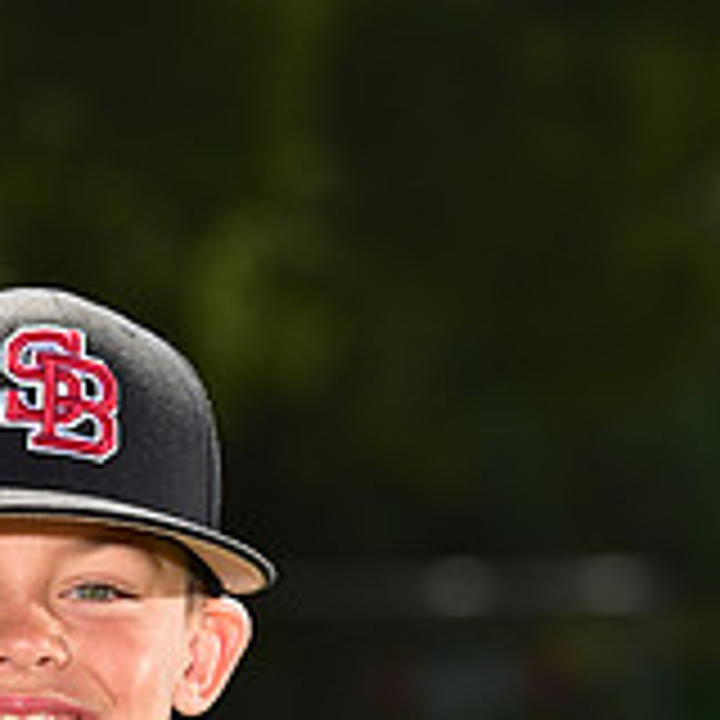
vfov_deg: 3.8
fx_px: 10872
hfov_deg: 3.8
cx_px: 56
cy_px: 1125
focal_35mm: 462
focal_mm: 150
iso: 100
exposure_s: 1/250
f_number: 5.6
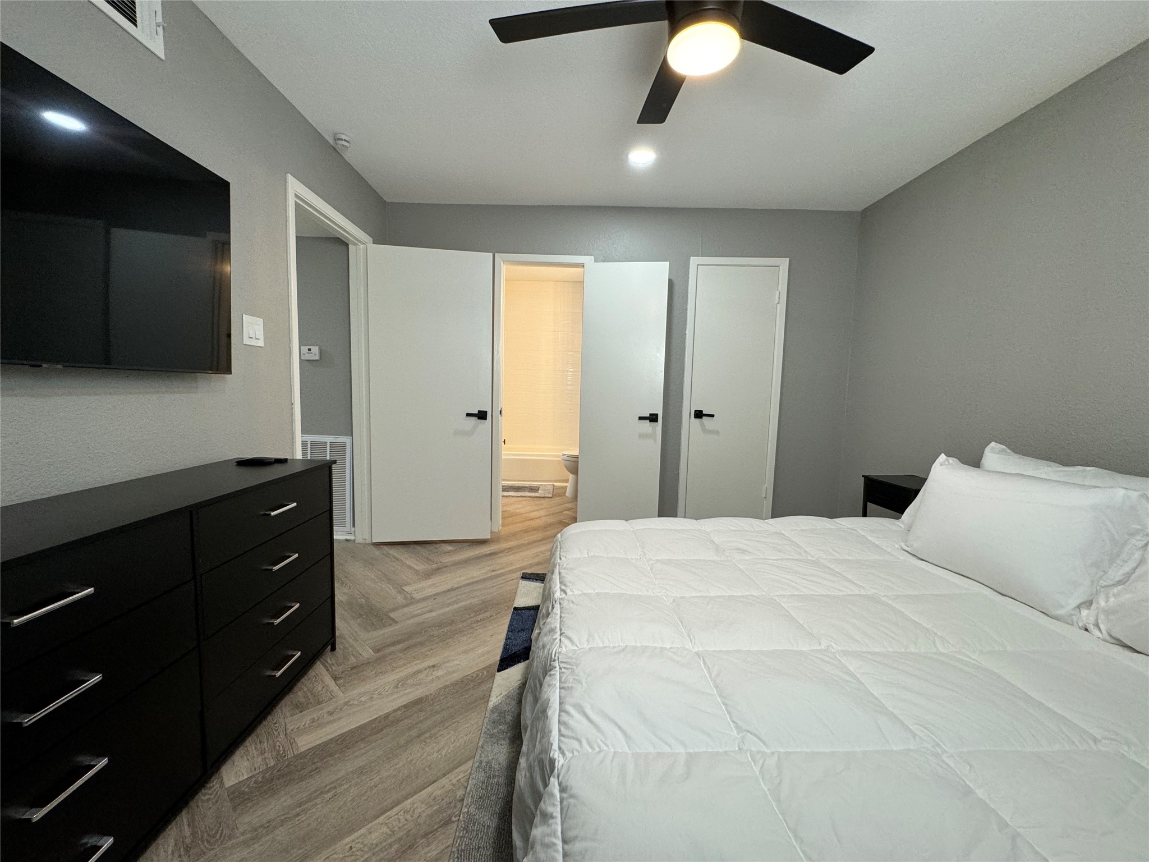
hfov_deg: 102.1
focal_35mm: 14
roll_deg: -1.4
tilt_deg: -6.0
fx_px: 465
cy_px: 431
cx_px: 574
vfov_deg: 85.7
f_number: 2.2
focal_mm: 2.22
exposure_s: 1/120
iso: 160
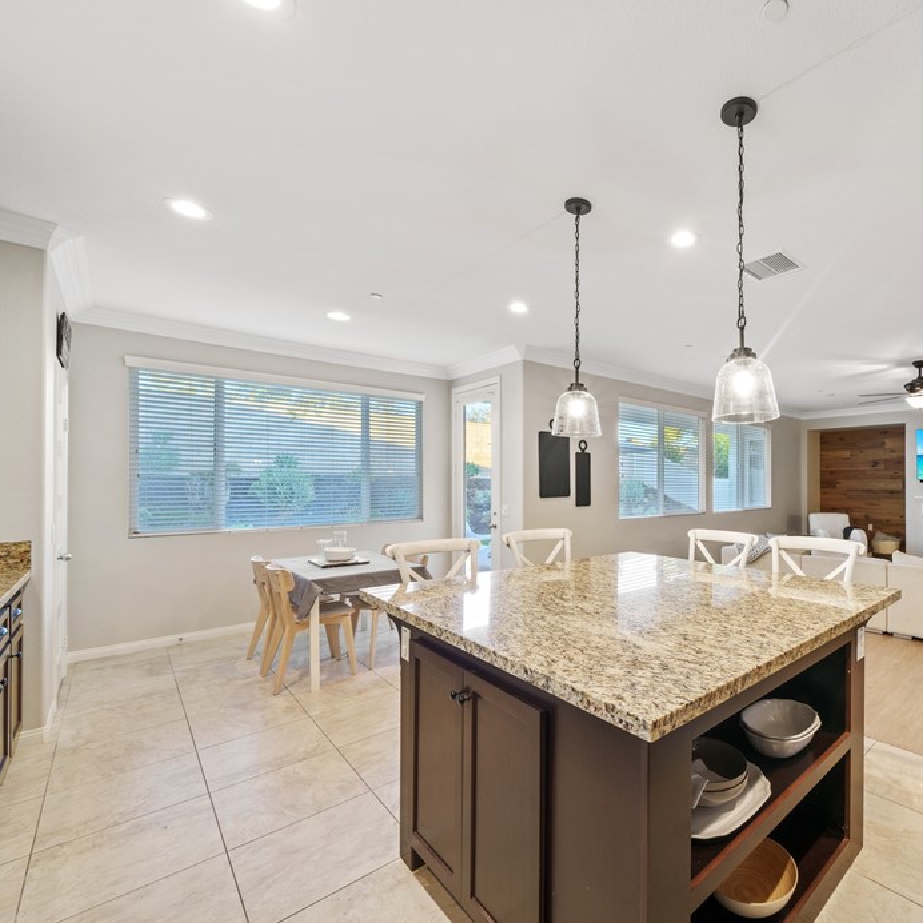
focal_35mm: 16
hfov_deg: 83.2
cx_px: 643
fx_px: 483
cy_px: 478
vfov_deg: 87.4
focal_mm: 12
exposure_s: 1/2
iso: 200
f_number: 9
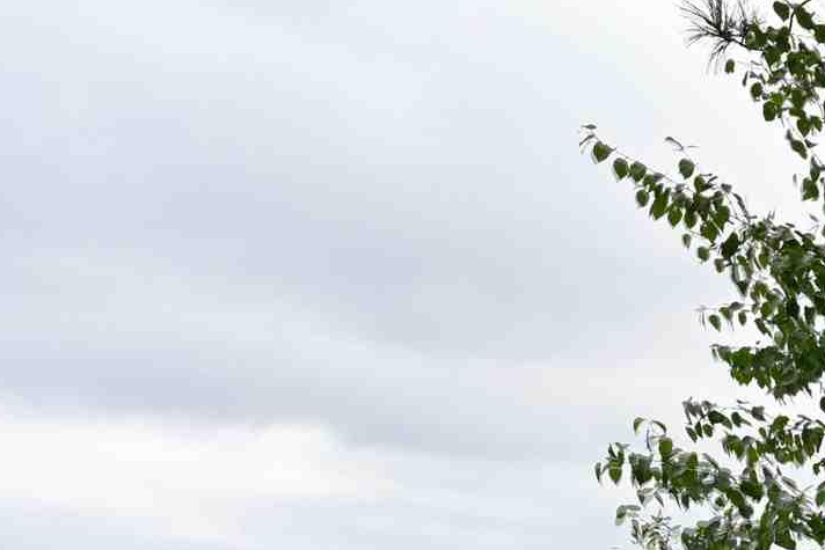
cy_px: 720
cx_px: 1506
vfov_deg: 18.4
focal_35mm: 69
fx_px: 1581
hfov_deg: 20.3
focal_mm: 16
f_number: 5.6
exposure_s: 1/500
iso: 250
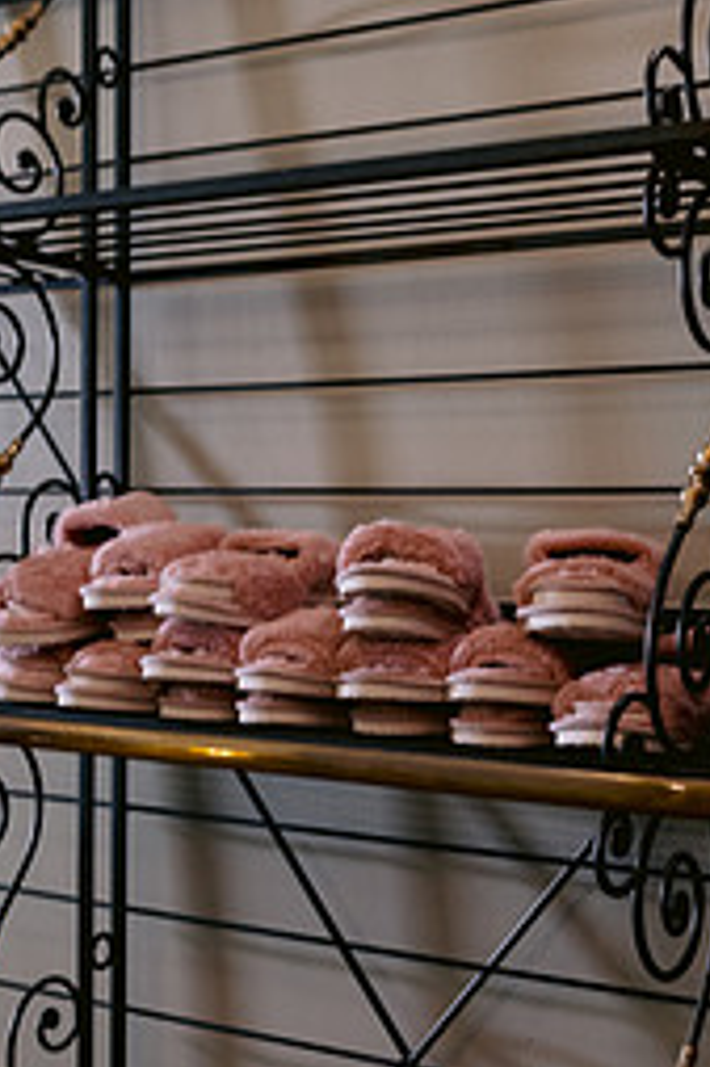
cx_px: 307
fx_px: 1837
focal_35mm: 62
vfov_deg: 32.2
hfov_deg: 21.9
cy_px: 706
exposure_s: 1/6
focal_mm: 35
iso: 800
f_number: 3.2
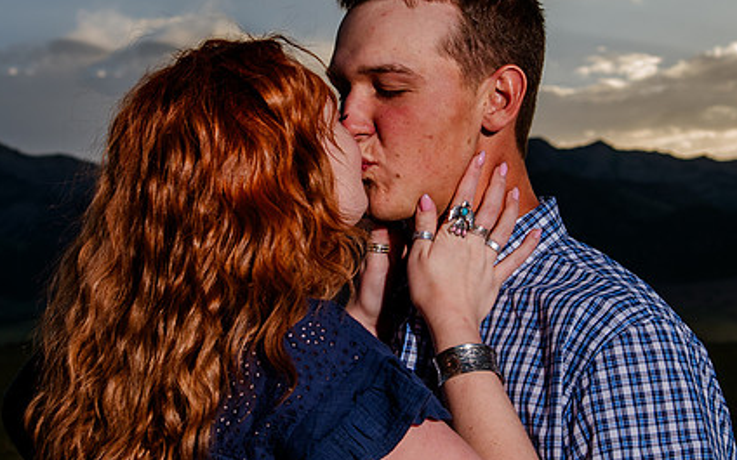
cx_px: 396
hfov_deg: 16.6
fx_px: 2531
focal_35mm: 126
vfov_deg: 10.4
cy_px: 153
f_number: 7.1
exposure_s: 1/320
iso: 200
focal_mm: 52
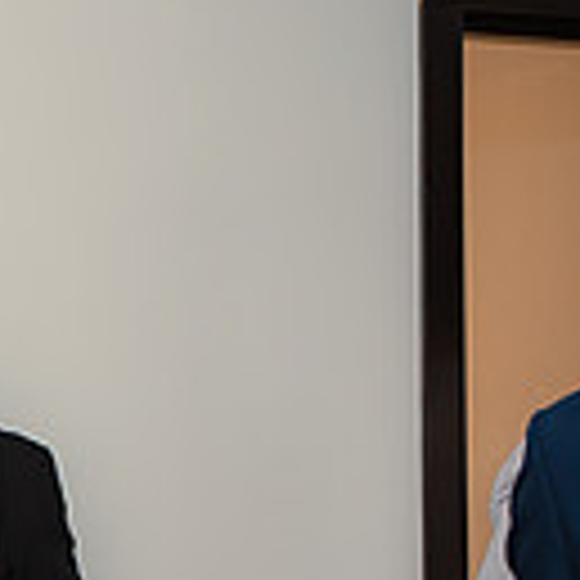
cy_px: 522
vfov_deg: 12.6
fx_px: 2616
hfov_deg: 12.2
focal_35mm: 138
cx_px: -225
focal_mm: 36
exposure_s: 1/125
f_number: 3.5
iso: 800
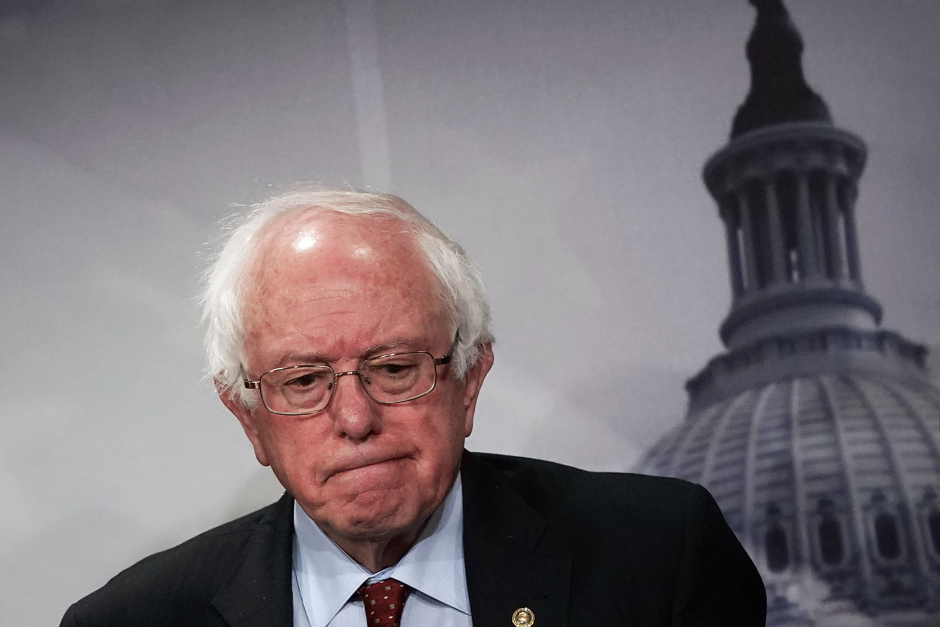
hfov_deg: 11.8
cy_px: 314
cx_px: 470
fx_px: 4543
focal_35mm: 174
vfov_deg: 7.9
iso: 3200
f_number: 5.6
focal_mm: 174
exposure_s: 1/500
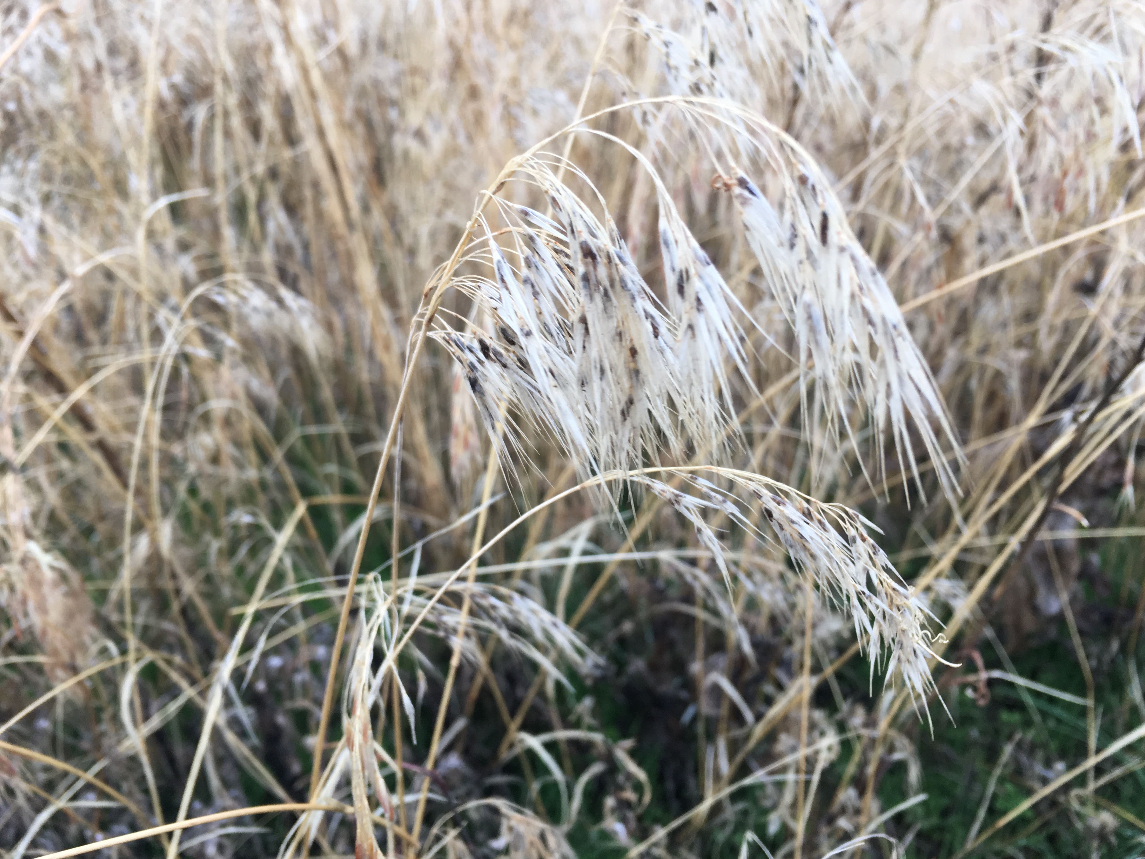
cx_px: 592
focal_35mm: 30
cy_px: 419
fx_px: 992
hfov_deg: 60.0
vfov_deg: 46.8
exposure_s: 1/60
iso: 32
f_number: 2.2
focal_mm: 4.15
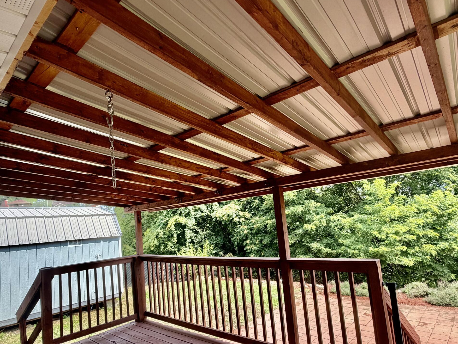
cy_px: 202
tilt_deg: +4.2
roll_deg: +5.3
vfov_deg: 60.7
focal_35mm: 22
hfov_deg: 76.4
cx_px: 226
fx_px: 291
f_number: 2.2
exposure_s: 1/502
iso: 50
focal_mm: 2.22
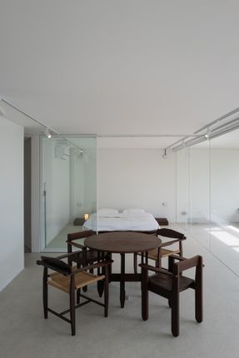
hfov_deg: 46.4
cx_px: 120
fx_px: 279
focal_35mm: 28
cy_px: 179
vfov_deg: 65.5
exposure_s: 1/125
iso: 200
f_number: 5.6
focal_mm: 28
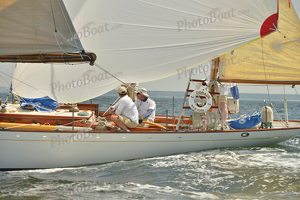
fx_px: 1084
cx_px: 150
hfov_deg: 15.8
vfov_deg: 10.6
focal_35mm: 130
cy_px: 100
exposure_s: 1/1250
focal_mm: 130
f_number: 7.1
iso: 200
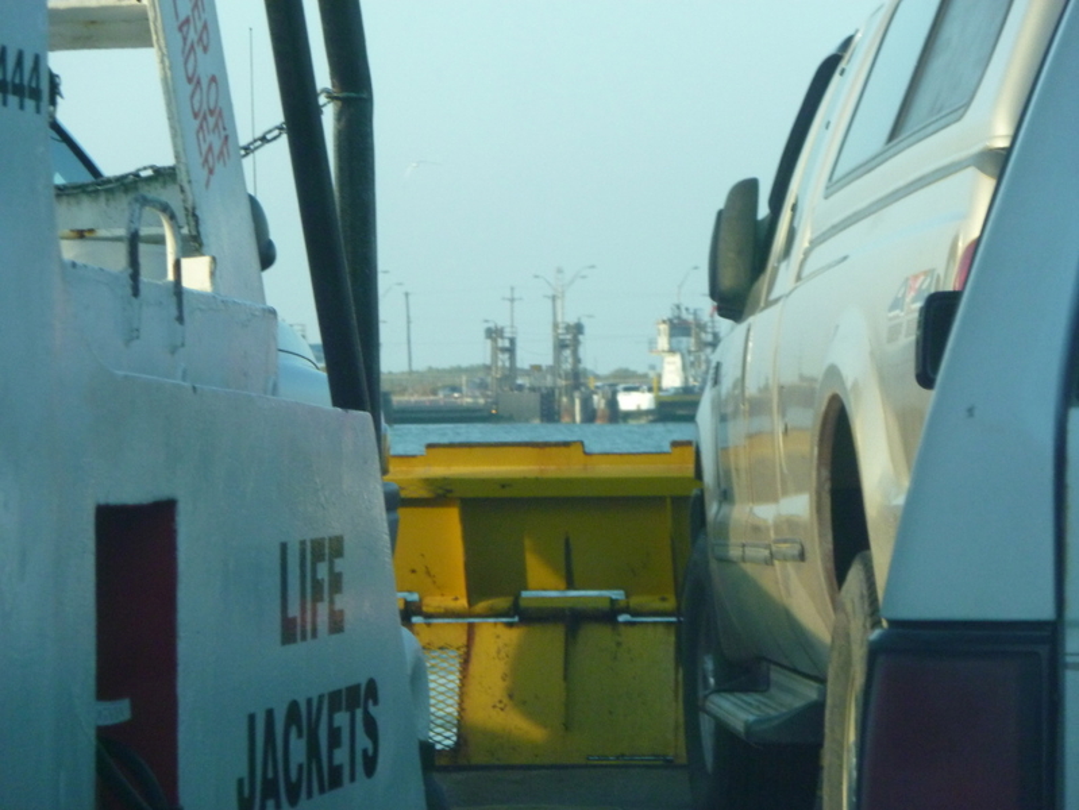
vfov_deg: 8.9
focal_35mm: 166
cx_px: 540
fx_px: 5177
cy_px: 405
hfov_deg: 11.9
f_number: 5.8
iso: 320
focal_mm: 29.9
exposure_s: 1/200
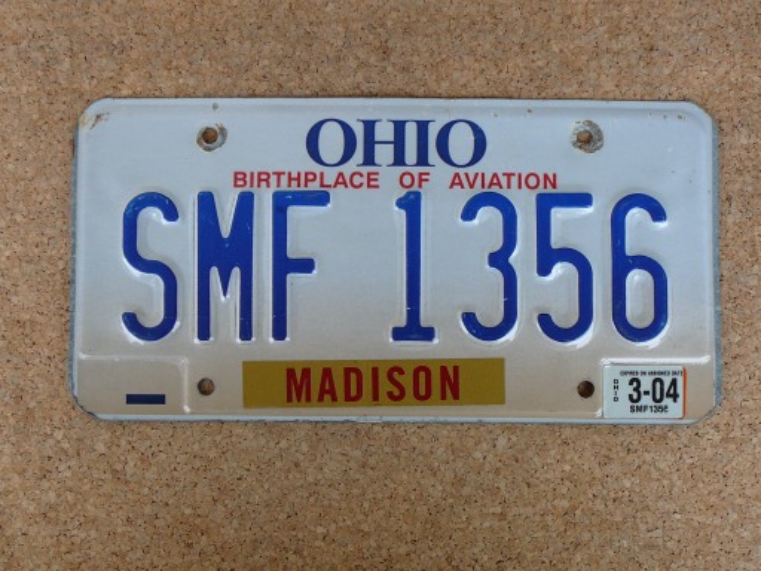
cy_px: 286
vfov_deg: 32.2
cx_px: 380
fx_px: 989
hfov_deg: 42.1
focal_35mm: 45
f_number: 3.2
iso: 100
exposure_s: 1/60
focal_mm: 6.7
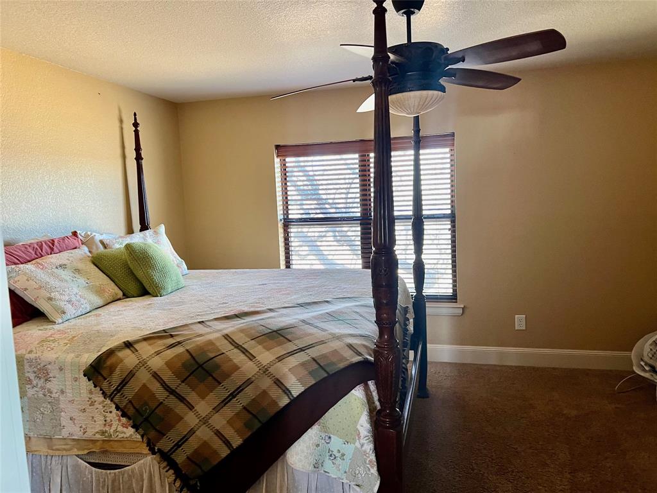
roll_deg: +2.6
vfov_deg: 53.1
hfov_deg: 67.3
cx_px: 328
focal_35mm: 26
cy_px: 246
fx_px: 493
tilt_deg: -7.7
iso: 200
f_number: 1.5
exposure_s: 1/60
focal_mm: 5.7
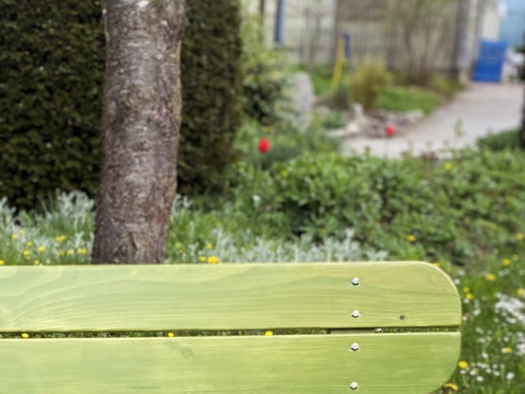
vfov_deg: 18.2
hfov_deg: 25.2
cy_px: 501
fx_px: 1153
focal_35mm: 76
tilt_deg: -18.9
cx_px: 93
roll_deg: -0.5
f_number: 1.8
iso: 32
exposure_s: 1/678
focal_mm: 4.25
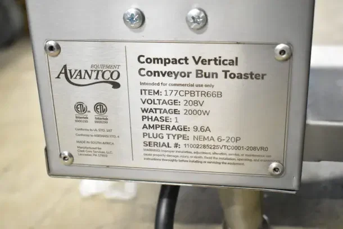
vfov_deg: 25.1
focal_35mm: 54
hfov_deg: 36.9
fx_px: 515
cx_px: 172
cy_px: 114
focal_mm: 36
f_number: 4.8
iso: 10000
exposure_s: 1/60
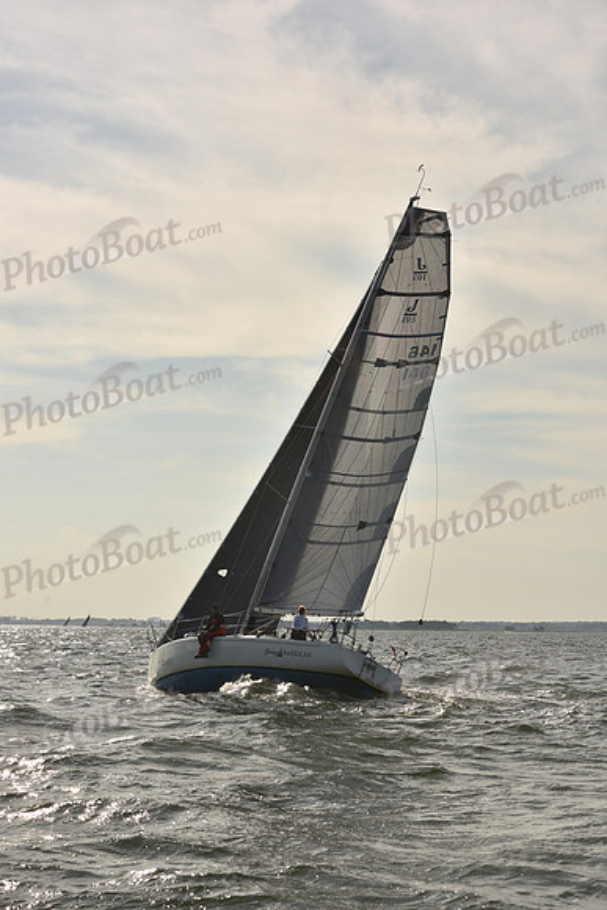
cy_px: 455
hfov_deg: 19.5
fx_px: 1769
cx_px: 304
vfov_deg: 28.8
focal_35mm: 70
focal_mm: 70
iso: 250
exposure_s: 1/640
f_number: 8
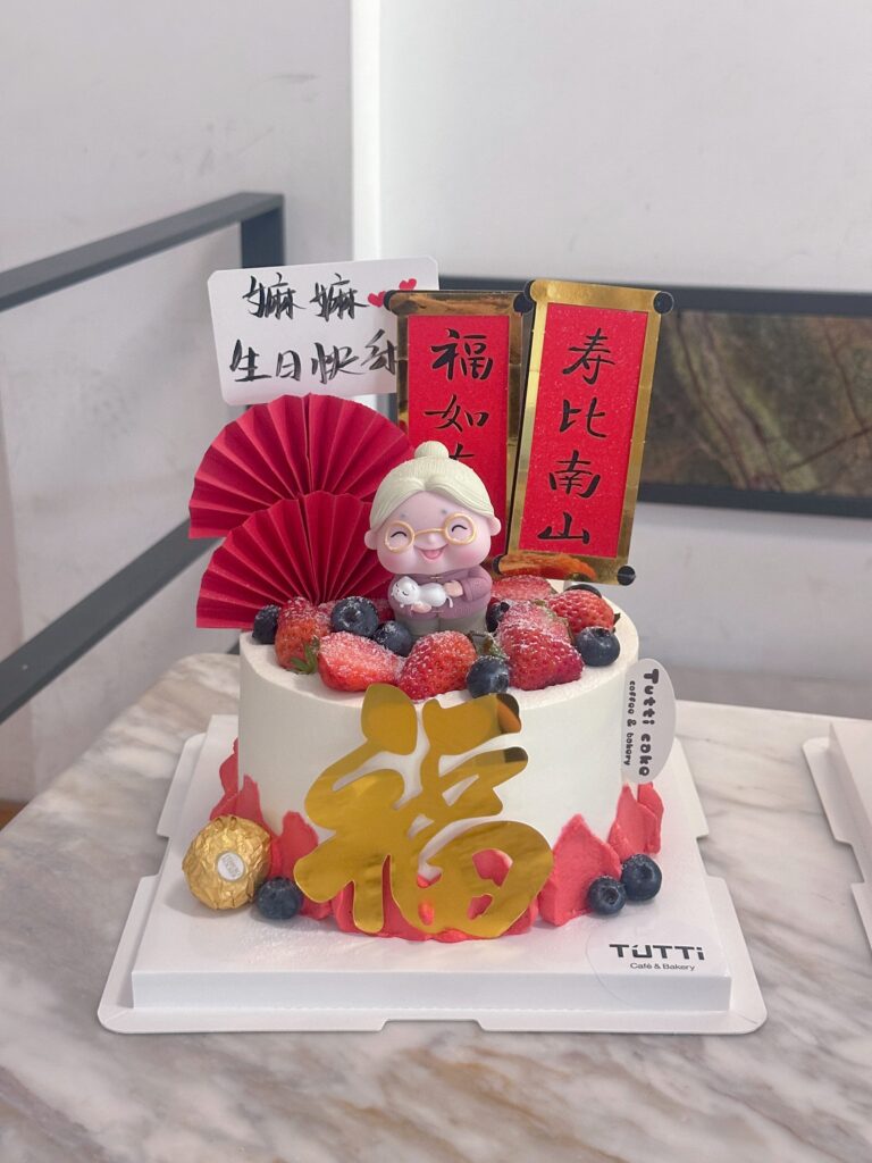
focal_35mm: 48
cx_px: 436
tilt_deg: -19.8
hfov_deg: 30.3
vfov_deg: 39.7
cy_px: 582
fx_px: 1612
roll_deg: -0.8
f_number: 1.78
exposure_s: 1/50
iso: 250
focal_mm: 6.86
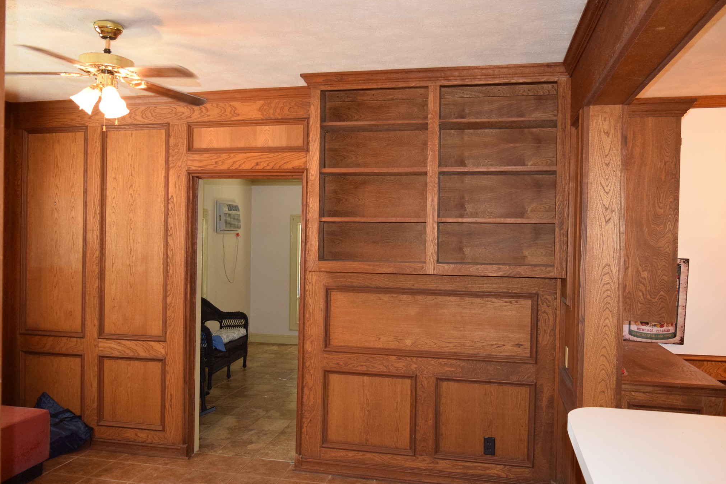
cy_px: 247
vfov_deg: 45.0
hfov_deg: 63.7
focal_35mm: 29
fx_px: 585
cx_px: 358
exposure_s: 1/60
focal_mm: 18
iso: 2000
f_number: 3.5
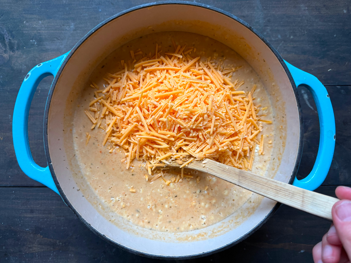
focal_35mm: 24
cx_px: 176
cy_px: 132
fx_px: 243
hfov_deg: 71.6
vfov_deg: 56.8
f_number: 1.78
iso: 320
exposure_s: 1/60
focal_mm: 6.76
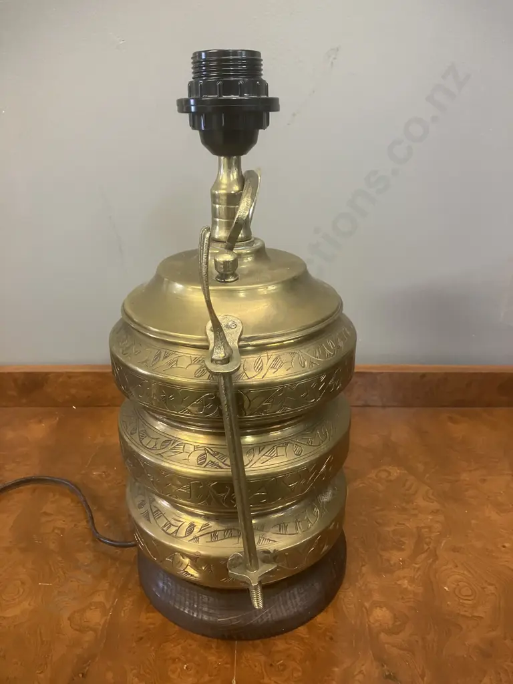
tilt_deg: -21.1
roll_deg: -0.2
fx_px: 553
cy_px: 342
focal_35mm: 28
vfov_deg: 63.4
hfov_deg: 49.7
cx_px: 256
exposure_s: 1/50
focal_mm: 3.99
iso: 320
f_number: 1.8
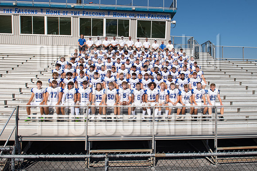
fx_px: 215
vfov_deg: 43.4
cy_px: 74
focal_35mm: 30
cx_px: 144
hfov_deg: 61.5
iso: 140
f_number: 11
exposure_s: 1/250
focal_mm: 24
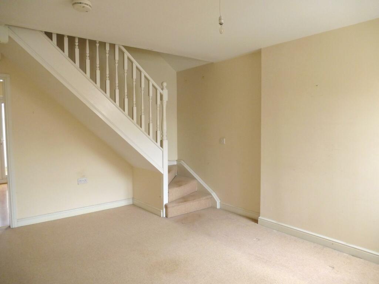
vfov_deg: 56.8
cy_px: 142
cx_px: 190
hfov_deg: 71.6
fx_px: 263
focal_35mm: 24
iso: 320
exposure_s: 1/60
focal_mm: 4.3
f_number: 3.3
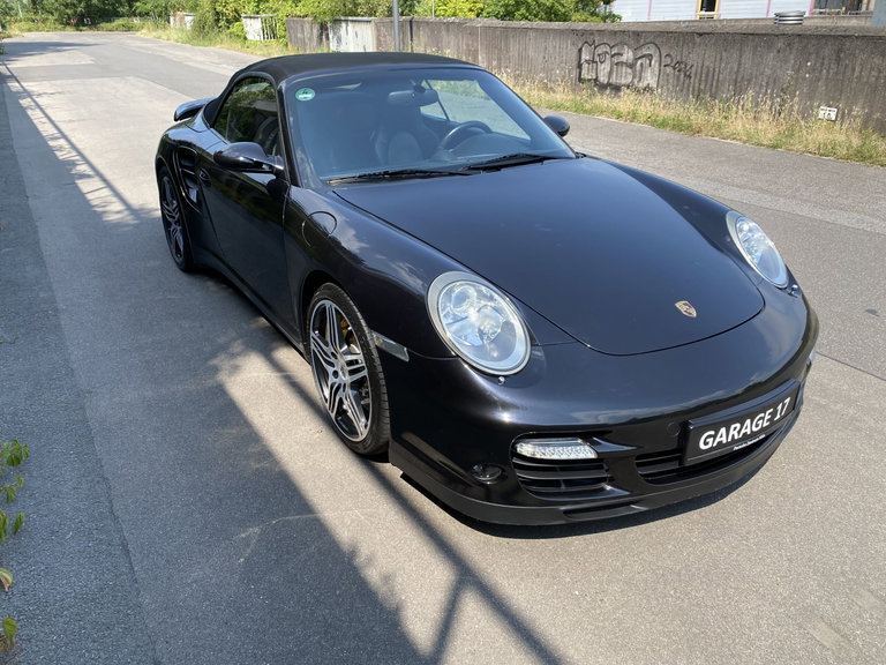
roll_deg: +2.3
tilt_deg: -25.2
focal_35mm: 26
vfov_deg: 53.1
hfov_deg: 67.3
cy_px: 332
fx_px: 665
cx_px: 443
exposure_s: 1/1053
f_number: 1.8
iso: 32
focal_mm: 4.25
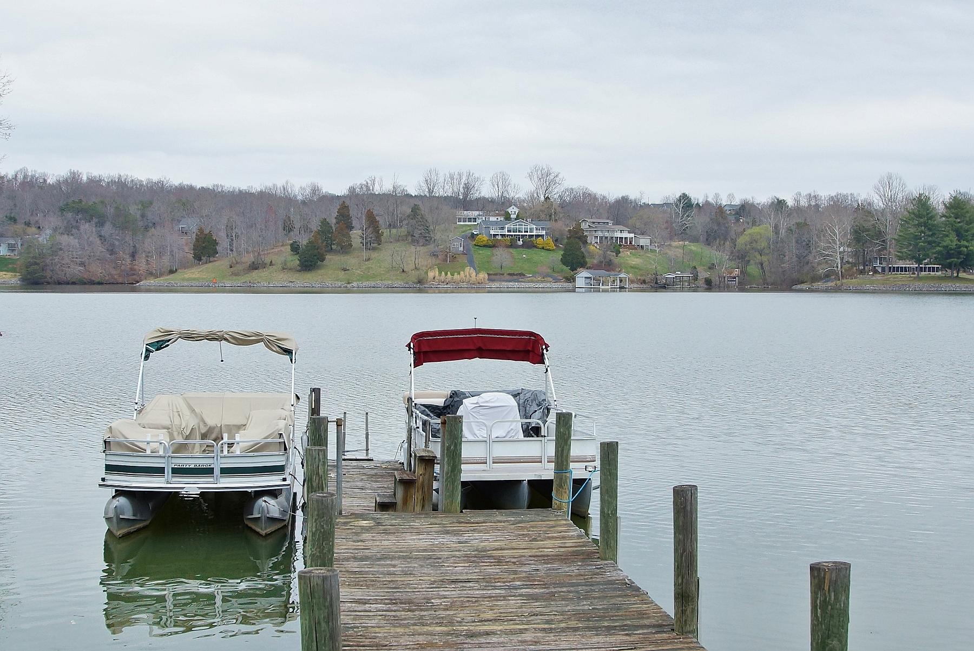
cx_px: 487
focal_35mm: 50
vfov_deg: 27.0
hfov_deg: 39.6
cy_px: 326
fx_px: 1353
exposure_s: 1/800
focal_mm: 24
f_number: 5.6
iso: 400
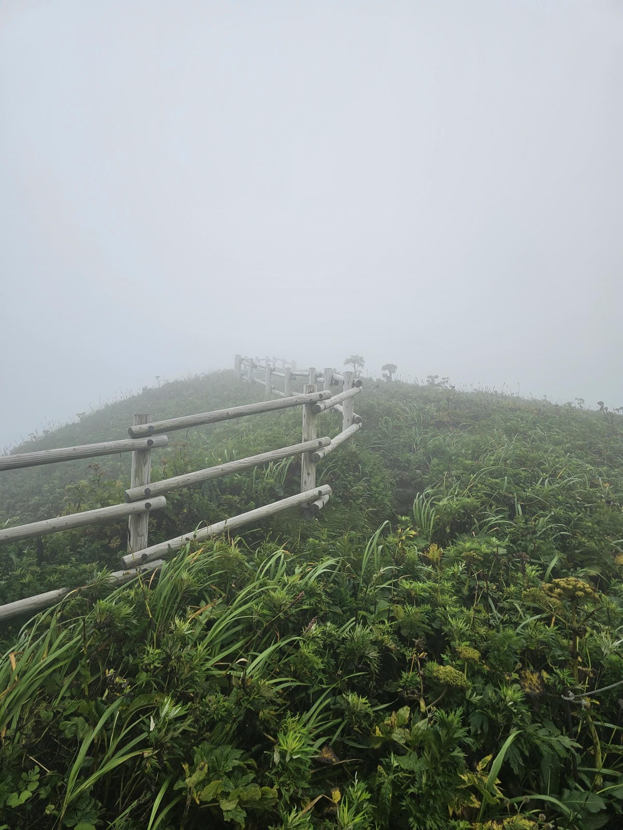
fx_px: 552
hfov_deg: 58.9
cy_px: 415
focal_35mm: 23
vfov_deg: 73.9
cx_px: 312
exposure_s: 1/690
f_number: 1.7
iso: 10
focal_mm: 6.3
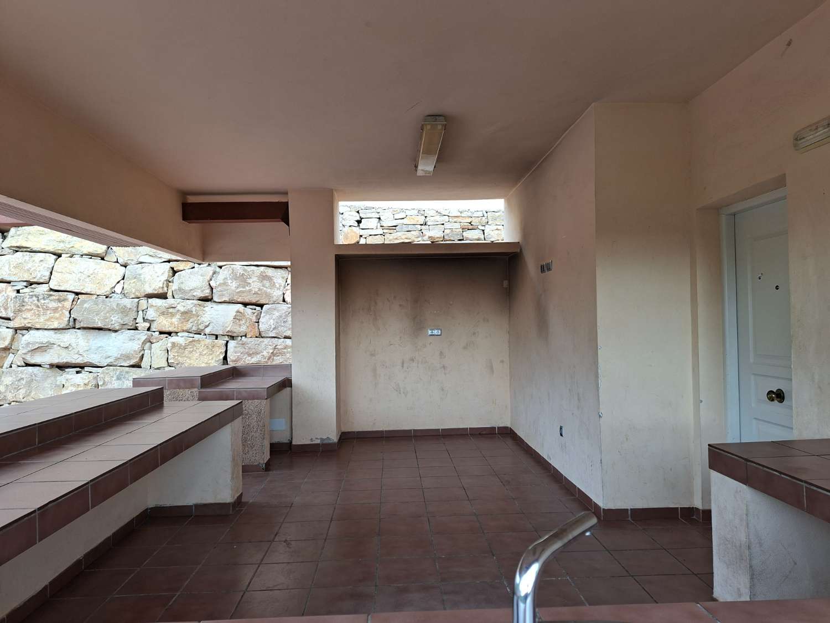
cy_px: 312
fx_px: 551
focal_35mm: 23
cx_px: 415
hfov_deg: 73.9
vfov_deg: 58.9
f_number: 1.8
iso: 50
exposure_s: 1/147
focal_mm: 5.54
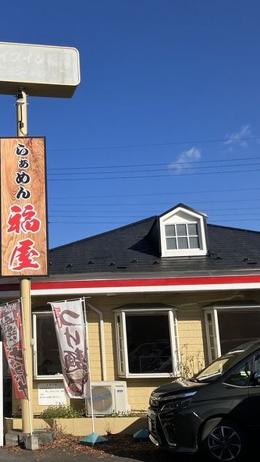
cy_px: 236
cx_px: 40
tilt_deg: +12.5
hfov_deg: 27.6
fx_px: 515
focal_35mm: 42
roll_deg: +1.1
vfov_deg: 48.4
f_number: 1.8
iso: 32
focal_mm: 3.99
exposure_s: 1/2703
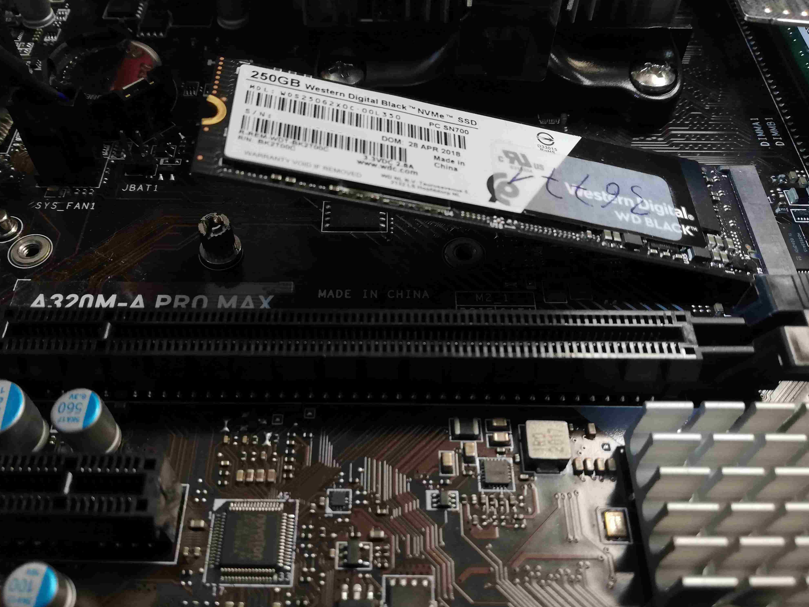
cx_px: 370
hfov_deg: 59.9
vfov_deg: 46.8
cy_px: 314
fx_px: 701
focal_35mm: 30
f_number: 2.2
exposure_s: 1/33.3
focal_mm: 3.81
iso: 200
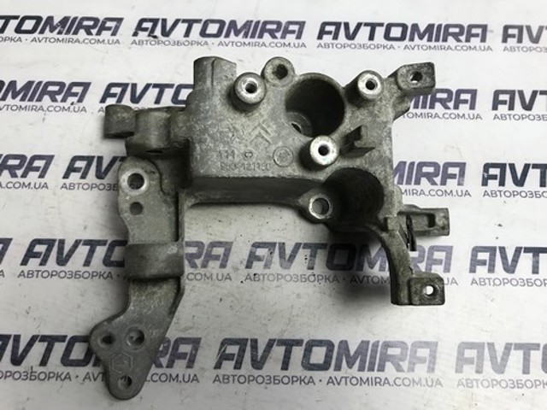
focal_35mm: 28
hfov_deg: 63.4
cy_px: 205
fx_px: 442
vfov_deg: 49.7
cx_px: 274
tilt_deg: -69.8
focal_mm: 3.99
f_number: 1.8
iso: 32
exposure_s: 1/33
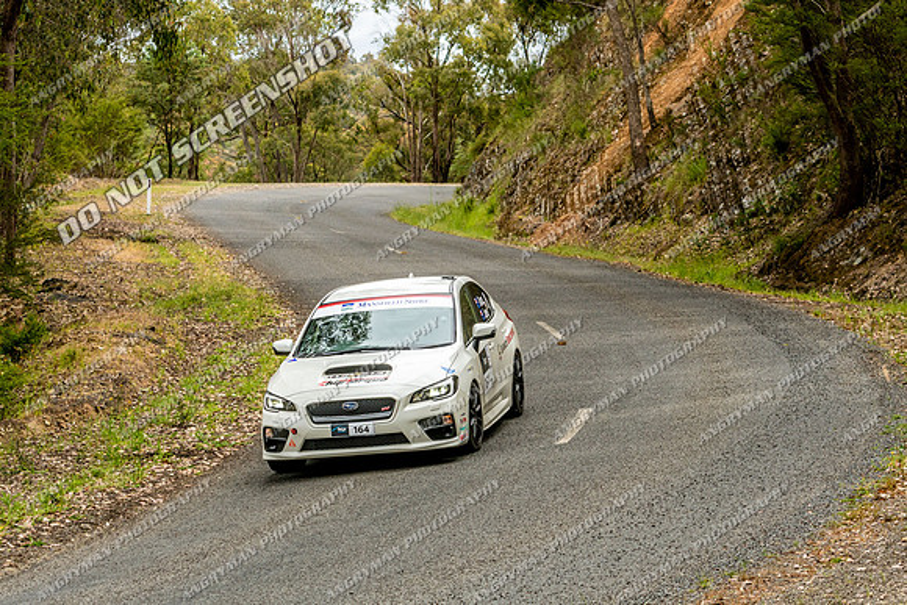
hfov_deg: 17.1
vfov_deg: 11.4
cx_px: 454
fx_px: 3024
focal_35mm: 120
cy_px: 302
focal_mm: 80
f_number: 4.5
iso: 250
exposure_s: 1/1250
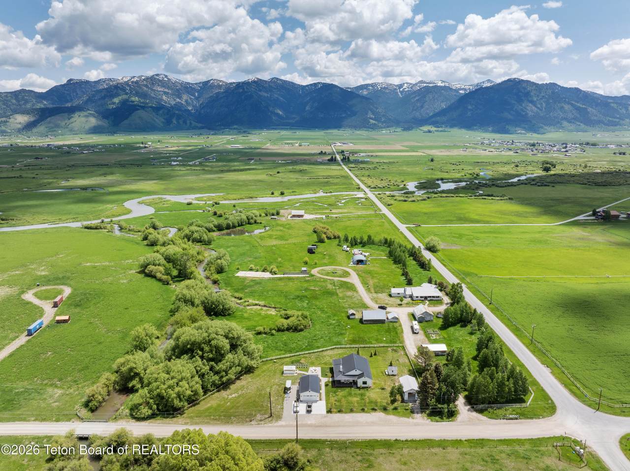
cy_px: 236
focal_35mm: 24
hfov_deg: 71.6
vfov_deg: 56.8
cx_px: 315
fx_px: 436
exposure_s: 1/800
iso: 100
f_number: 6.3
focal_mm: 12.29
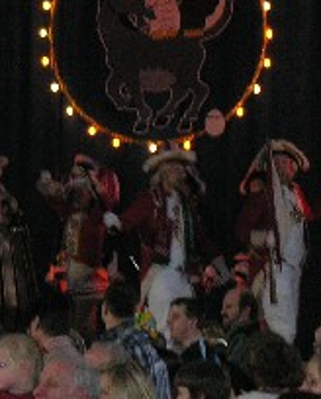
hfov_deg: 5.2
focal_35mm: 298
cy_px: 143
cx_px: 108
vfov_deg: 6.5
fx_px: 3528
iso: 200
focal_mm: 19.8
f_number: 4.3
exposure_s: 1/60.1
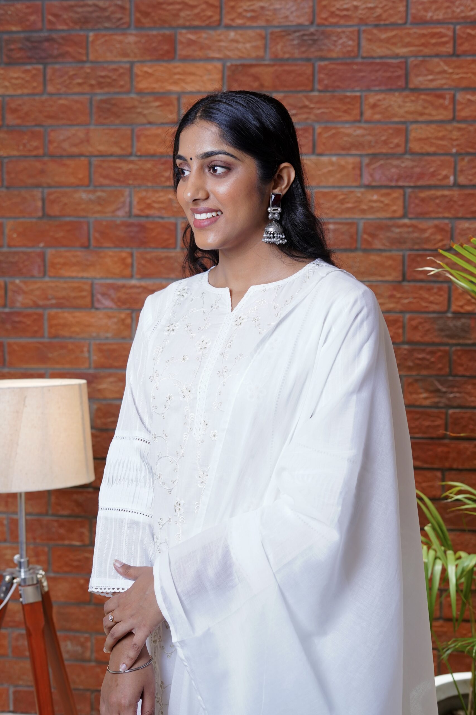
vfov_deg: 39.6
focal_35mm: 50
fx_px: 991
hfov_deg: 27.0
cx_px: 238
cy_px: 358
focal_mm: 50
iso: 800
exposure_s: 1/125
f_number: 4
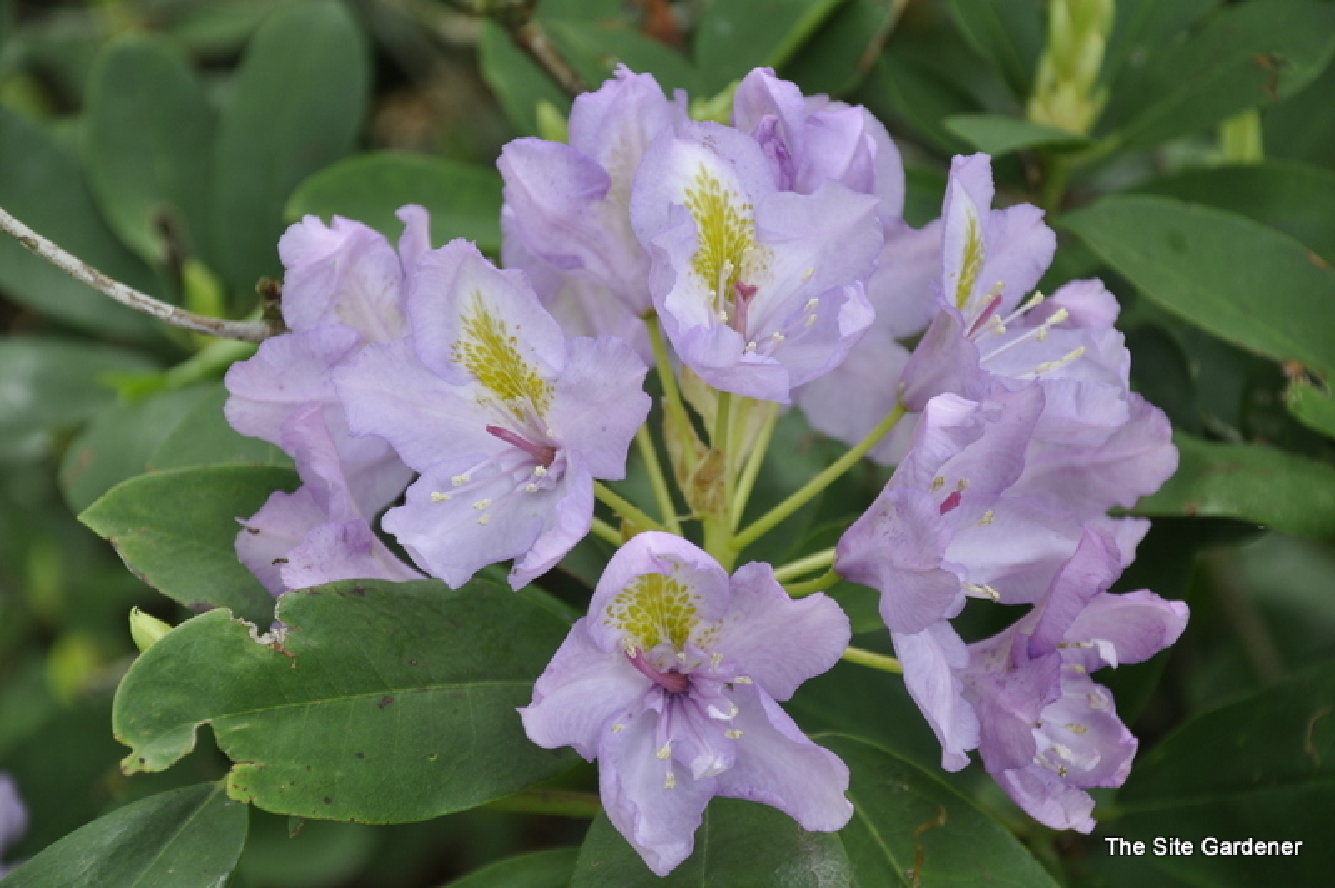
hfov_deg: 17.1
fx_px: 4446
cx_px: 668
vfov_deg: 11.4
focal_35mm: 120
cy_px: 444
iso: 220
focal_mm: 80
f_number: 5.6
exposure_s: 1/125
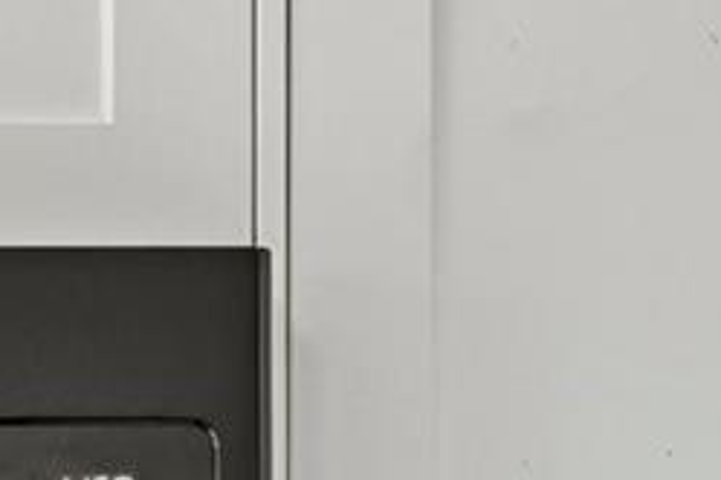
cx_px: -602
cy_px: 1168
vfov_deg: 6.7
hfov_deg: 10.0
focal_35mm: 193
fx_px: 3865
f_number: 10
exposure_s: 1/30
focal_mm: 30
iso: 400
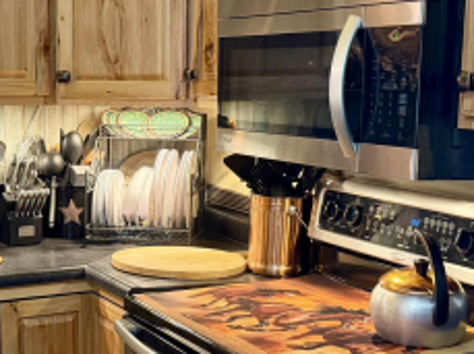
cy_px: 207
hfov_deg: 27.6
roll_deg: +0.2
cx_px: 148
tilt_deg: -9.6
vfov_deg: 20.9
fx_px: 957
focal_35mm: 70
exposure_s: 1/60
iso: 640
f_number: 1.78
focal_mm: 6.76
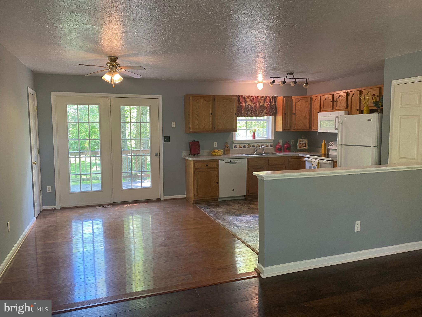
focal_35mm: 26
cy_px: 158
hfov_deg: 67.3
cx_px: 211
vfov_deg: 53.1
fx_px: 317
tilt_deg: -6.5
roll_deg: +0.4
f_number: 1.8
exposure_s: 1/60
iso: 100
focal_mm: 4.25
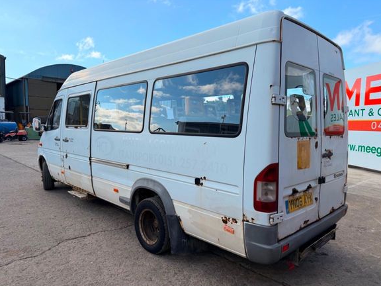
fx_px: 275
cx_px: 196
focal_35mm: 25
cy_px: 148
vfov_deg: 54.9
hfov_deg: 69.4
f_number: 1.78
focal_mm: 6.76
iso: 100
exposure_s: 1/3279
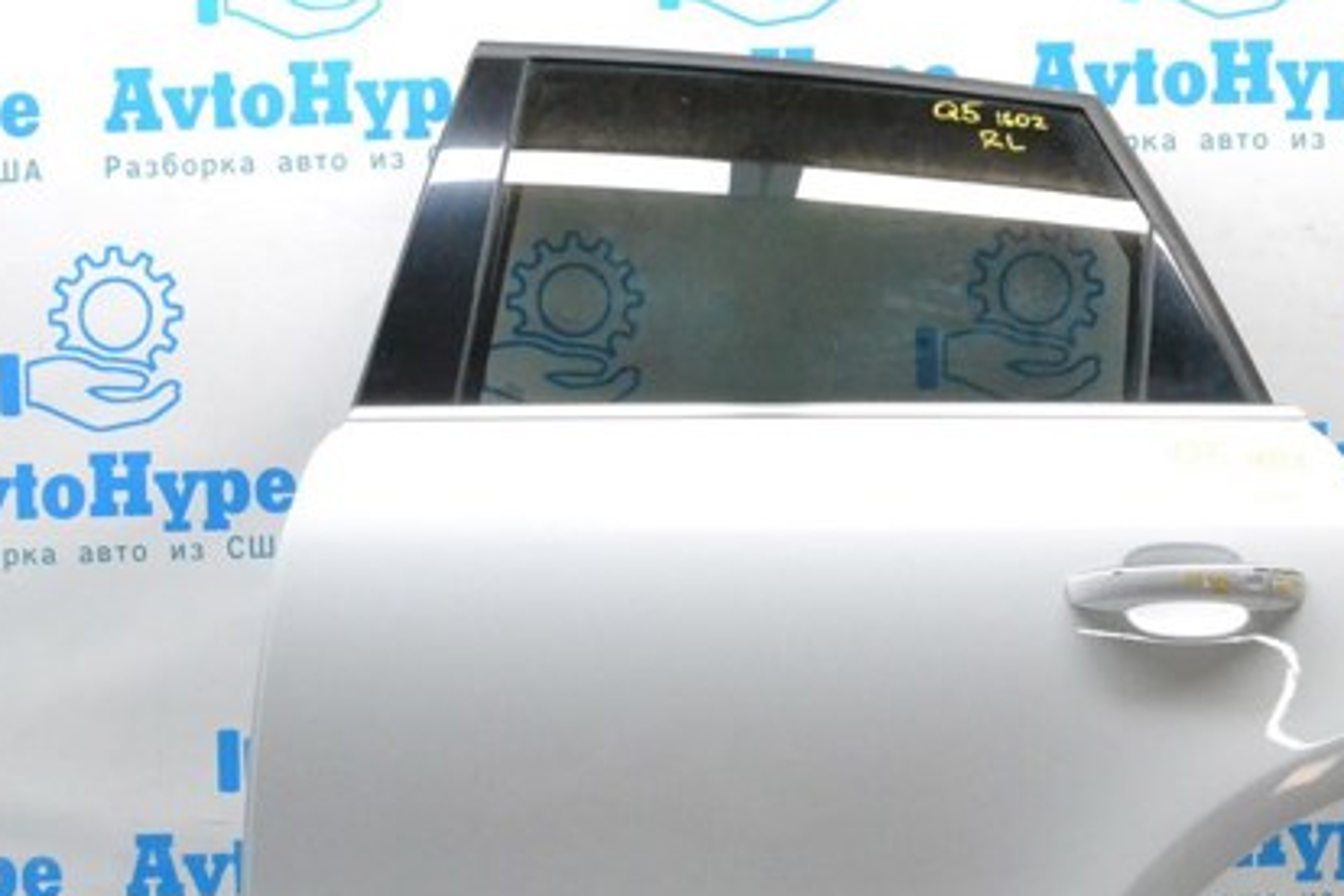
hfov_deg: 38.8
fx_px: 1904
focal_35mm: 51
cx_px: 760
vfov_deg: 26.2
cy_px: 662
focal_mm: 22
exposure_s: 1/100
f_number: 13
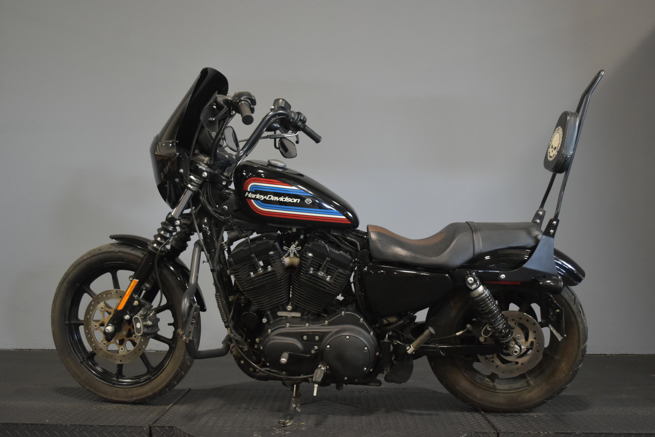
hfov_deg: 53.1
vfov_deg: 36.9
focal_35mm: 36
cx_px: 328
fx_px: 655
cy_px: 218
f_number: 4
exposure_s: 1/30
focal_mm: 24
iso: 1100
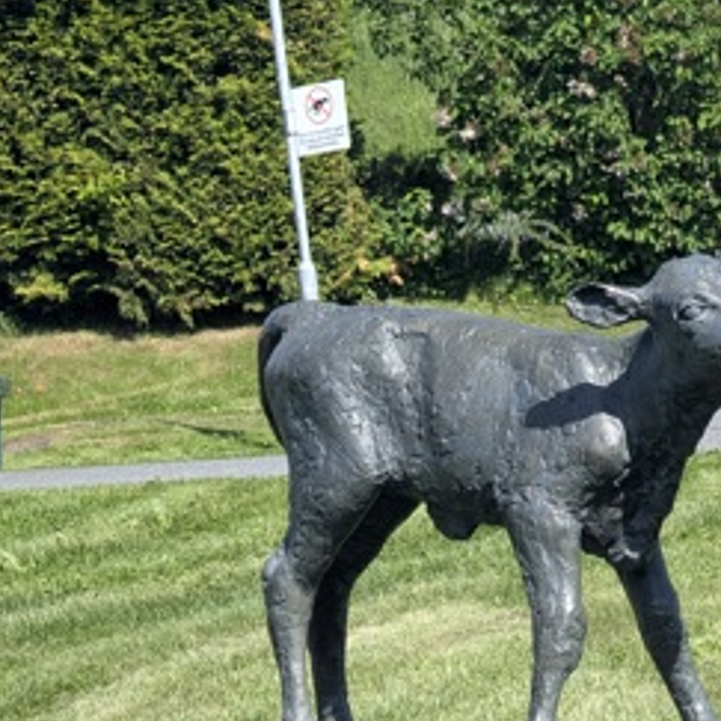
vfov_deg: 8.2
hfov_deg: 8.2
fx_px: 5019
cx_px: 501
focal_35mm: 213
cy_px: 601
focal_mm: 17.91
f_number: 2.8
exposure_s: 1/677
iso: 52
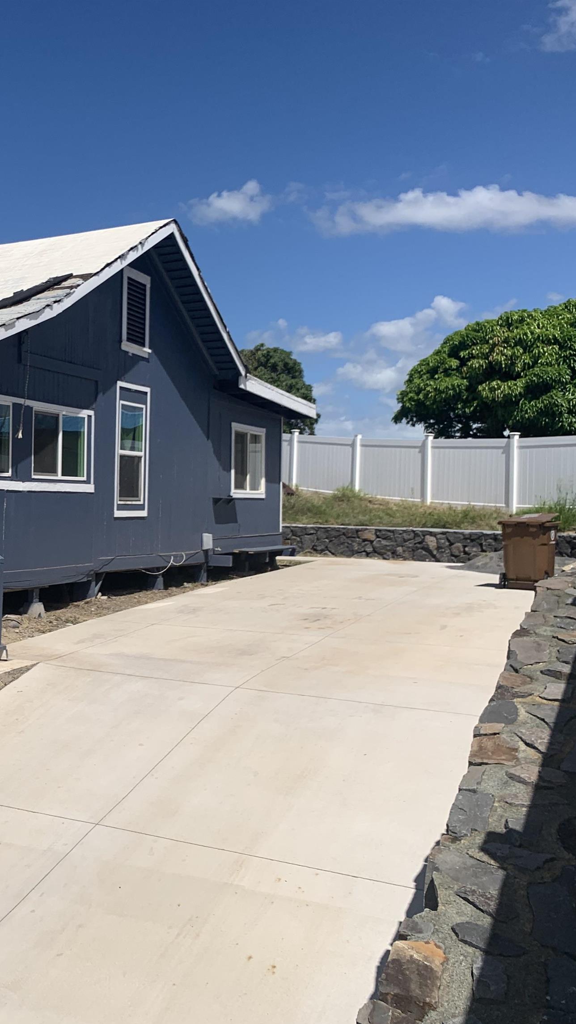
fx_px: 1032
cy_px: 514
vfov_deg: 52.8
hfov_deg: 28.7
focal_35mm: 38
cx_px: -36
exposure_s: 1/4464
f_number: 1.8
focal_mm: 4.25
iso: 25
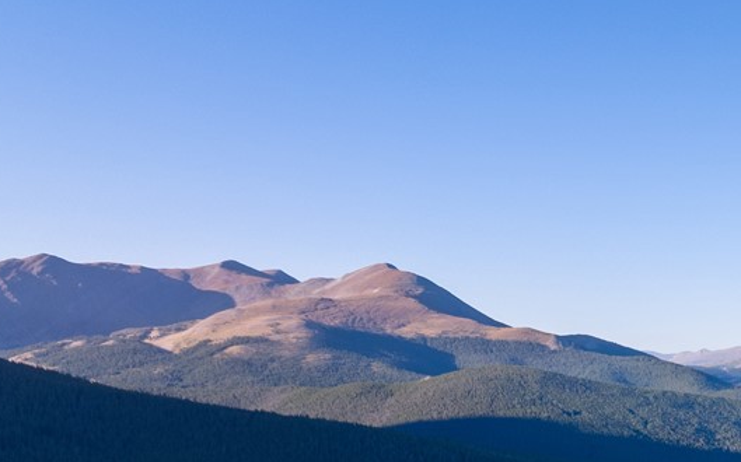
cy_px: 710
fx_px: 1554
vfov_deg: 15.5
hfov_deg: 22.5
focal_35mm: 77
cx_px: 1078
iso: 100
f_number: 5.6
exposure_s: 1/640
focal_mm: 12.29
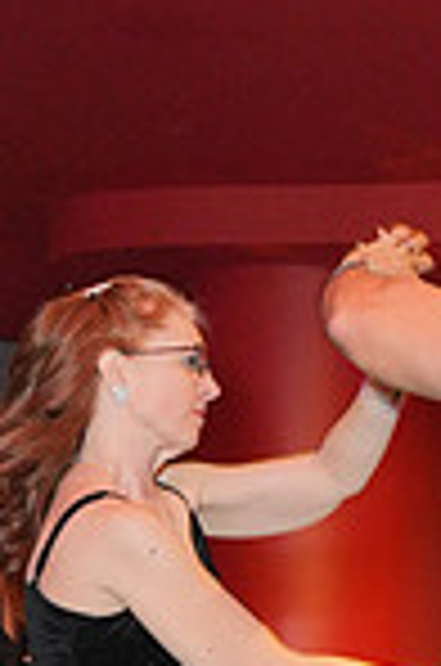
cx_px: 511
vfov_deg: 16.8
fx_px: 2104
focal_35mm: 114
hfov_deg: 11.7
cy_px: 904
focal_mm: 29
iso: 4000
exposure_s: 1/160
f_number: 4
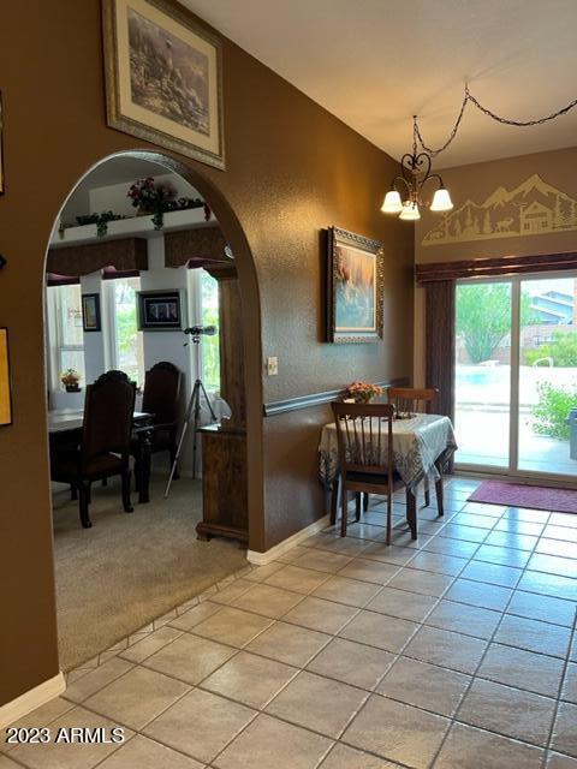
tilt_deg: -4.6
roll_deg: +0.3
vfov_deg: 67.3
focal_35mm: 26
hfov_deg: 53.1
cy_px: 384
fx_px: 578
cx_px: 288
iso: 125
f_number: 1.5
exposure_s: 1/60
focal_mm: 5.7
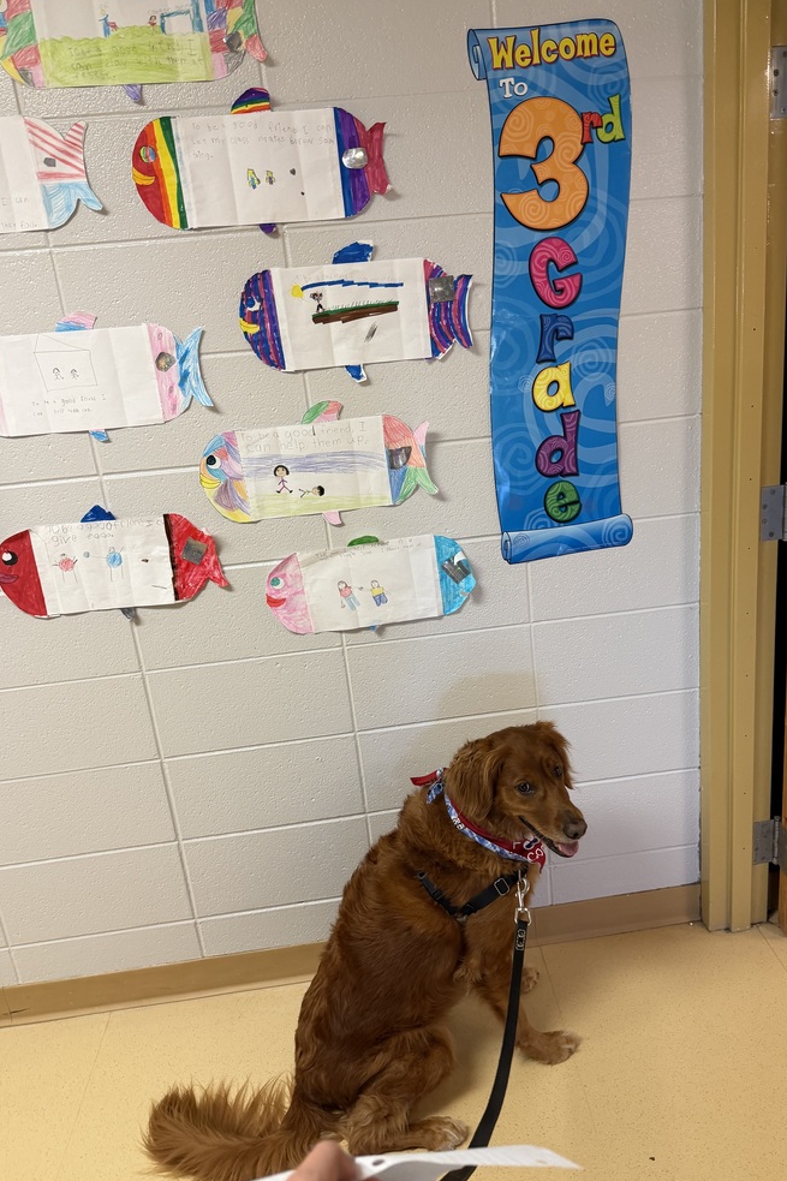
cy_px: 583
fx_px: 853
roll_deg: +4.8
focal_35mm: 26
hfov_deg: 49.4
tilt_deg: -17.9
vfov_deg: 69.4
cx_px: 453
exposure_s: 1/60
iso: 200
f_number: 1.78
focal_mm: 6.76
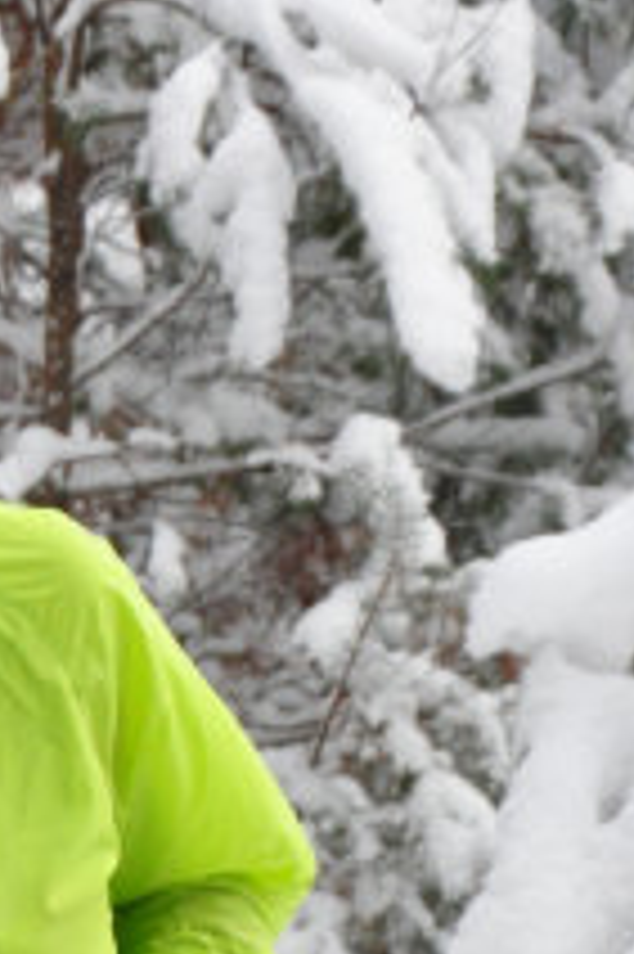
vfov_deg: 4.0
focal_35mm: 510
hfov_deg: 2.7
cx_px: -182
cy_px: 1544
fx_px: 13494
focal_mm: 90
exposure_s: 1/800
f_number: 5.6
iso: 1000
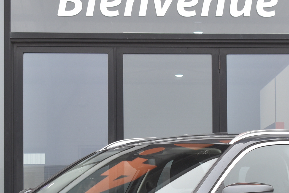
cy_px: 207
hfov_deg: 15.2
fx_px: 1084
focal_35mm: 135
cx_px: 141
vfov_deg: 10.1
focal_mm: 38
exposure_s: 1/160
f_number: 6.3
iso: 400
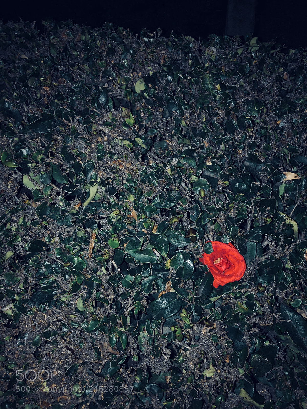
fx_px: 331
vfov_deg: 63.4
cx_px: 154
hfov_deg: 49.7
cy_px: 204
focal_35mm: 28
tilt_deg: -71.1
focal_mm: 3.99
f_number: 1.8
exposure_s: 1/20
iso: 40
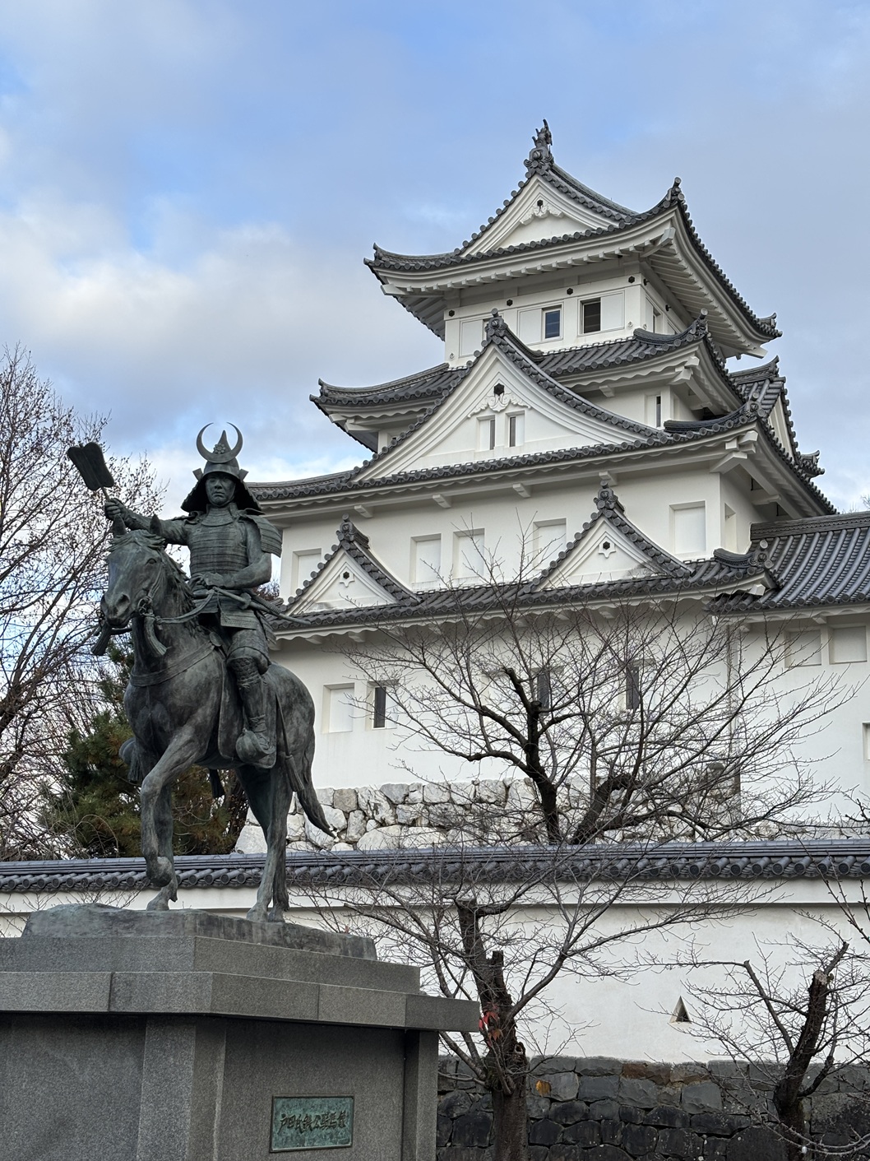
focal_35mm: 52
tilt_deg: +17.2
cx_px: 435
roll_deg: -1.7
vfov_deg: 36.8
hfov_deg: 28.0
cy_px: 580
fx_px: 1743
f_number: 1.6
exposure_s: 1/1080
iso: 32
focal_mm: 5.96
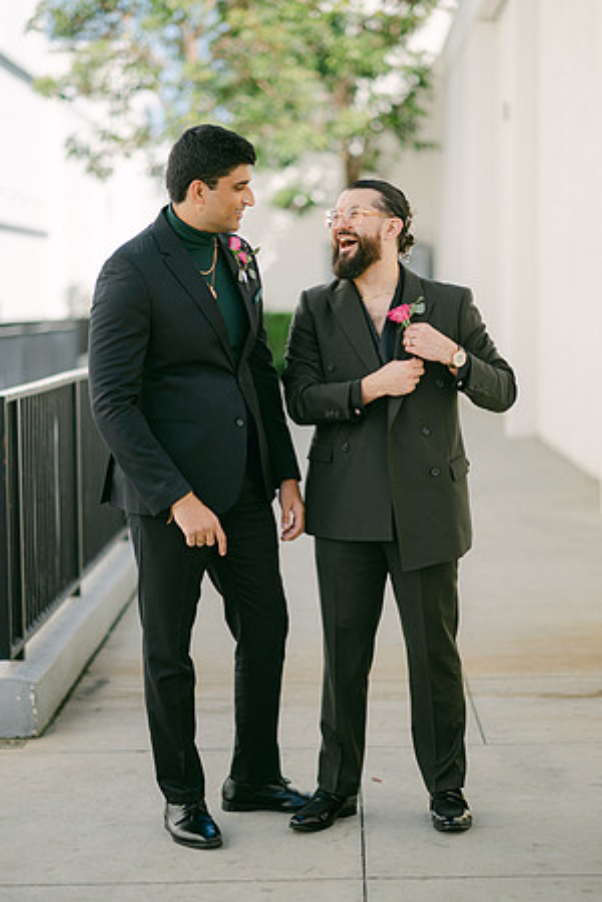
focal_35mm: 85
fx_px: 2132
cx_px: 301
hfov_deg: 16.1
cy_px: 451
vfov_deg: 23.9
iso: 80
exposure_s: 1/3200
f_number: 1.8
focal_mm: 85
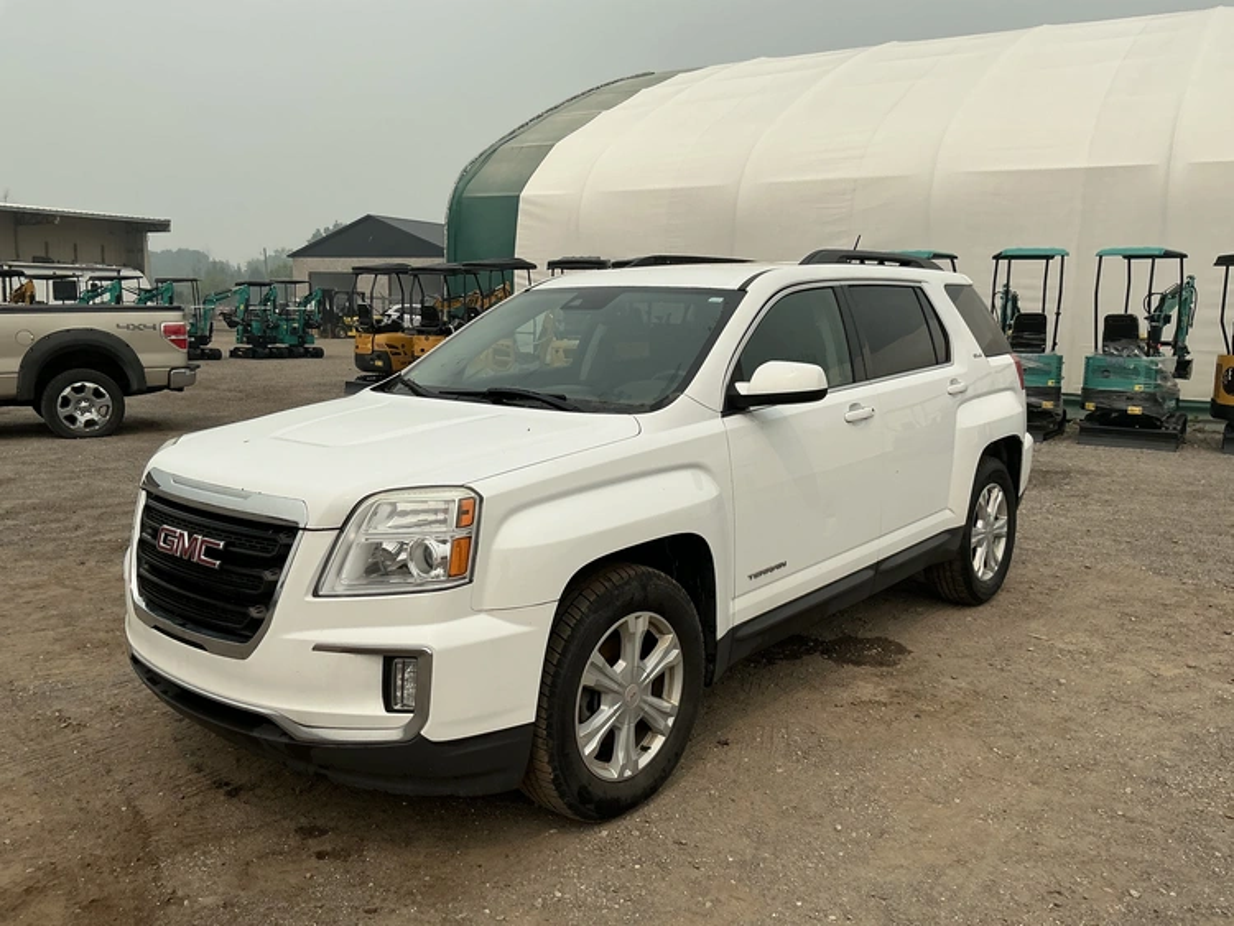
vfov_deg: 49.8
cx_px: 617
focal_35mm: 28
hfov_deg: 63.4
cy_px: 463
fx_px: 998
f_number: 1.8
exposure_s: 1/3125
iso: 25
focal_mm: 3
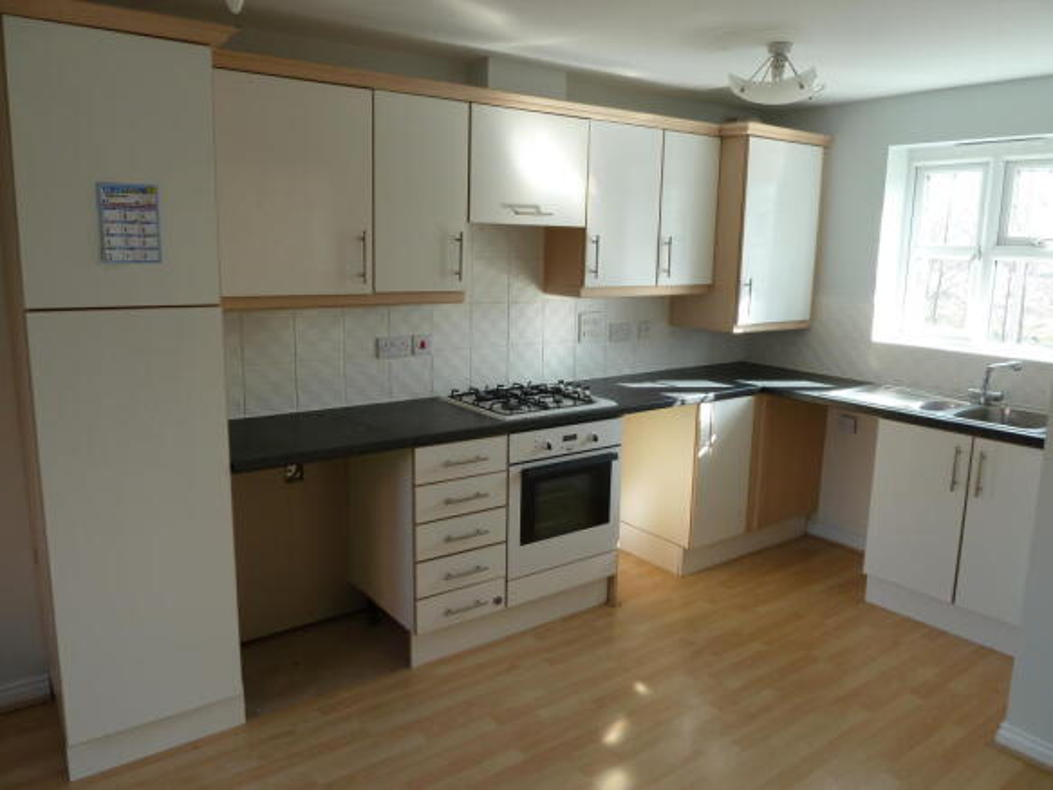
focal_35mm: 25
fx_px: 760
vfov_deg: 54.9
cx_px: 526
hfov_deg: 69.4
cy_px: 395
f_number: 3.3
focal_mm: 4.1
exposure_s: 1/50
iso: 80
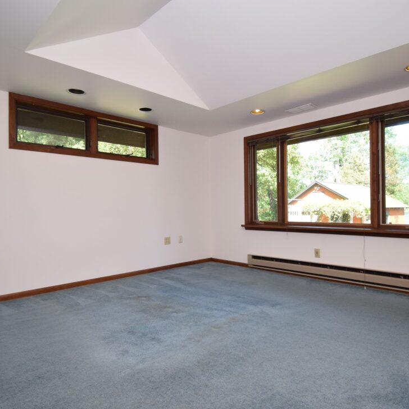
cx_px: 207
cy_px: 207
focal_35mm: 21
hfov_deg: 72.1
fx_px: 281
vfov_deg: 72.1
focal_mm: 10
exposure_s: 1/125
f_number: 5.6
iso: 400
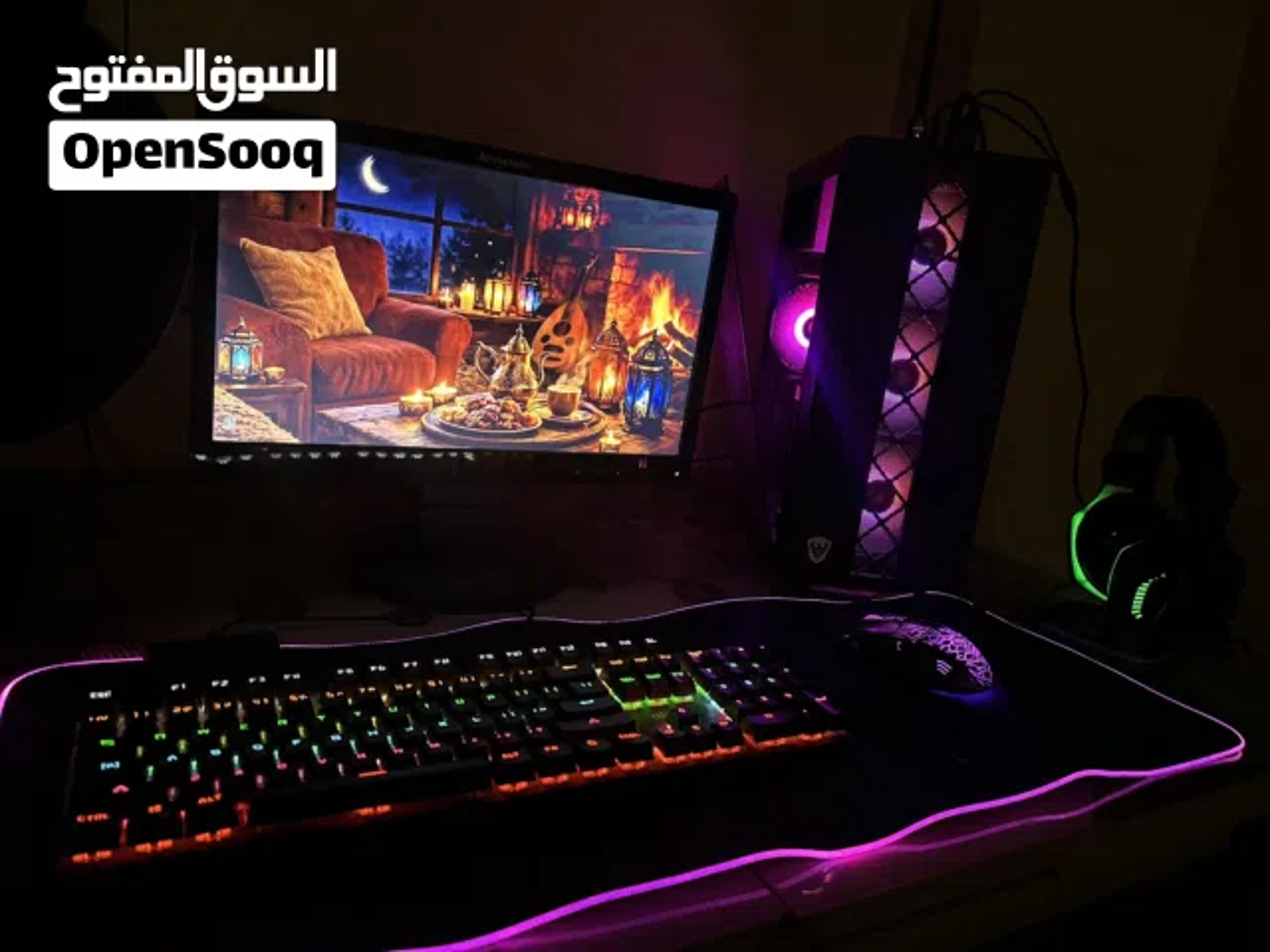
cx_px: 635
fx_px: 881
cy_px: 476
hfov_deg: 71.6
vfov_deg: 56.8
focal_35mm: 24
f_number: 1.78
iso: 1000
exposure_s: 1/34
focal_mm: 6.86
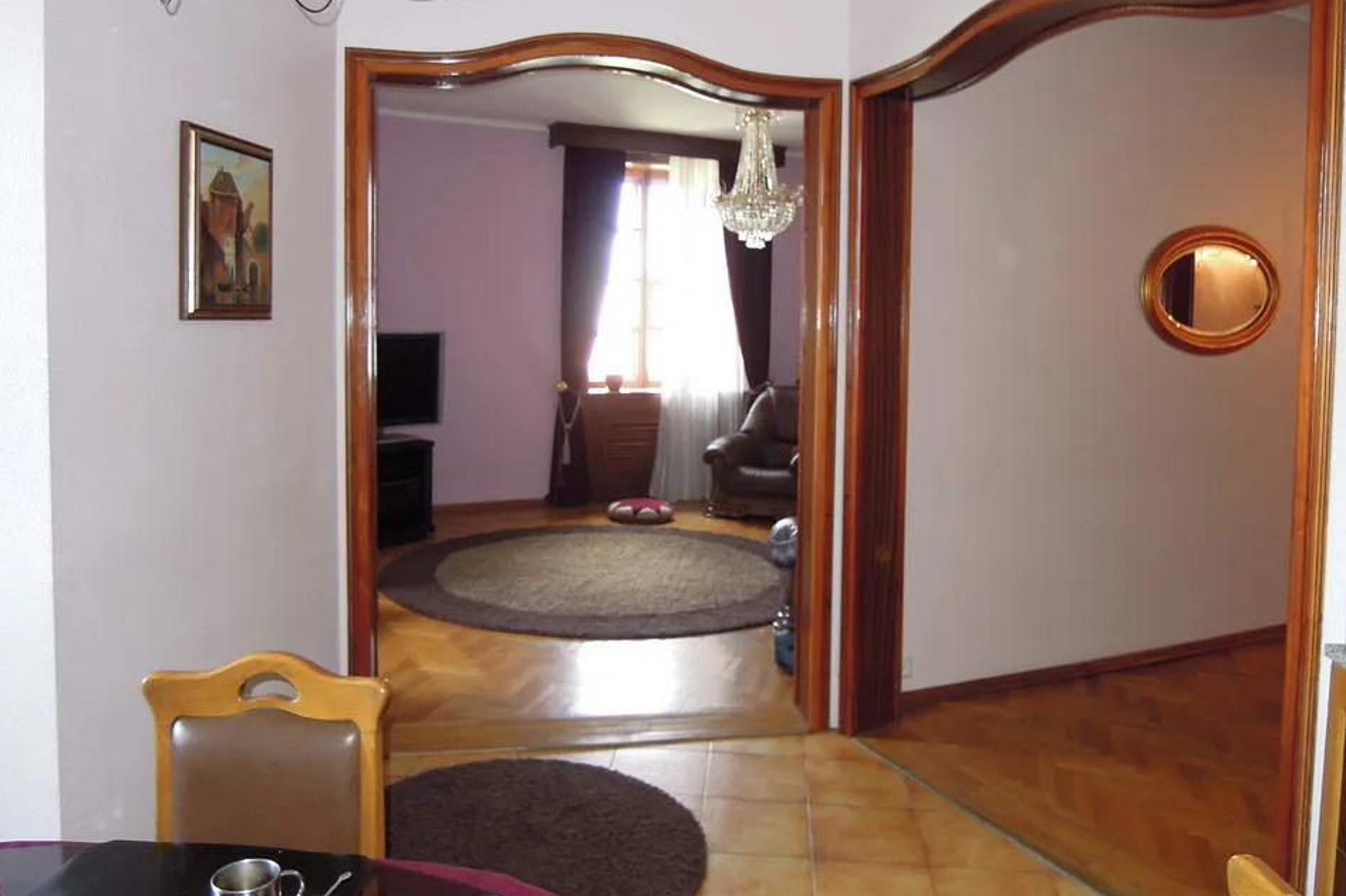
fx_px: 1009
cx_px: 642
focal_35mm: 27
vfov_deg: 47.7
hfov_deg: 67.4
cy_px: 365
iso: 160
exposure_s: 1/30
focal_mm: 4.3
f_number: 1.8
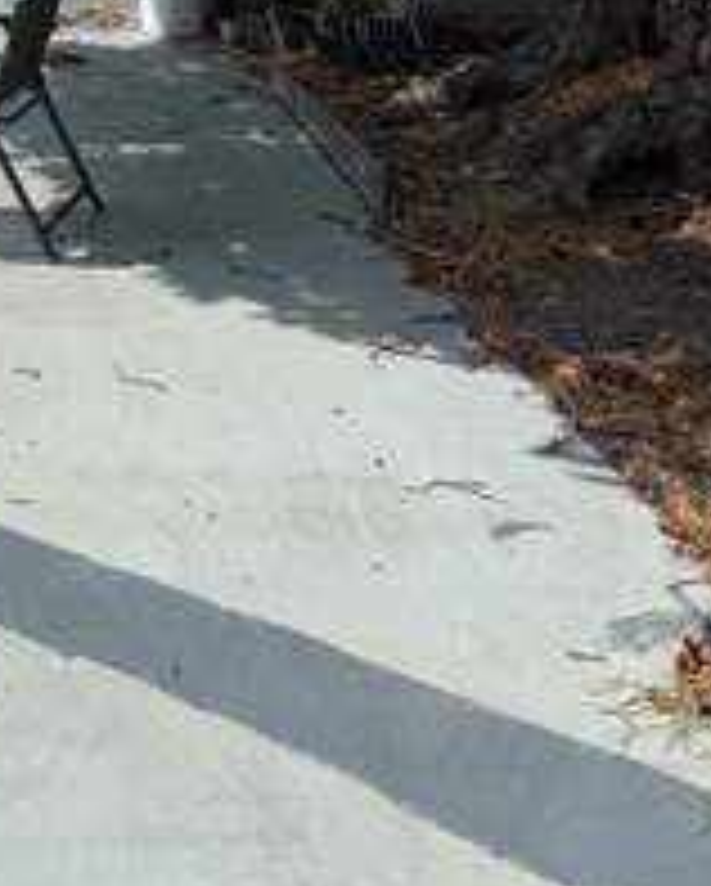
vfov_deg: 23.8
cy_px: -27
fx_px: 1996
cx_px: -68
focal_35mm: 76
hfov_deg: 19.4
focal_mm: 6.76
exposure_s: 1/7353
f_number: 1.78
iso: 80
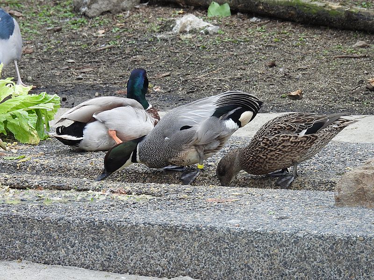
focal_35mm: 1000
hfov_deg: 2.0
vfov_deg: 1.5
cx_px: 187
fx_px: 10804
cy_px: 140
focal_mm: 178
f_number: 5.6
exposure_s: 1/160
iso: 400
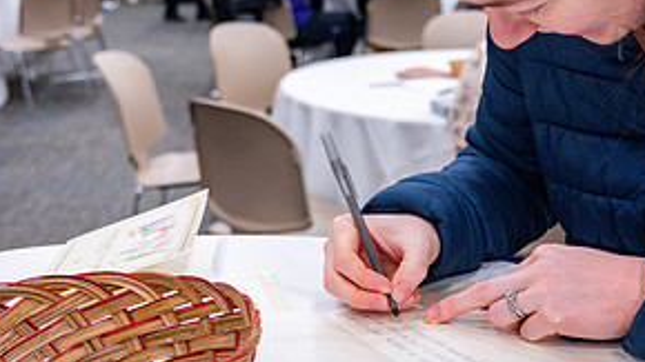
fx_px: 1129
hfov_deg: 31.7
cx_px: 427
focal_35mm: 66
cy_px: 231
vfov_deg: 18.2
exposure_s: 1/200
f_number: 4
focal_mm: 31.5
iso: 1250
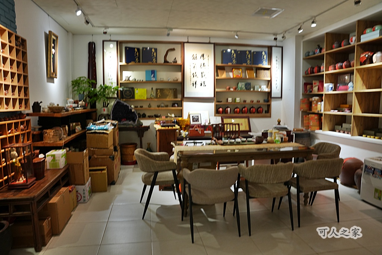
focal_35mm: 24
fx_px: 255
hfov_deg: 73.7
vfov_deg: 53.1
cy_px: 128
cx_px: 191
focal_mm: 24
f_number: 7.1
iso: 640
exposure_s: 1/20
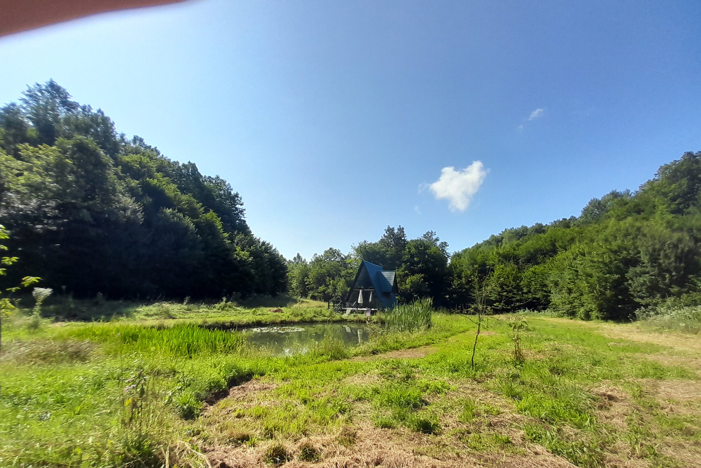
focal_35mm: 14
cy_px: 254
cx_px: 360
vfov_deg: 81.0
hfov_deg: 104.2
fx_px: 273
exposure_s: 1/1639
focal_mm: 1.13
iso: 40
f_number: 2.2
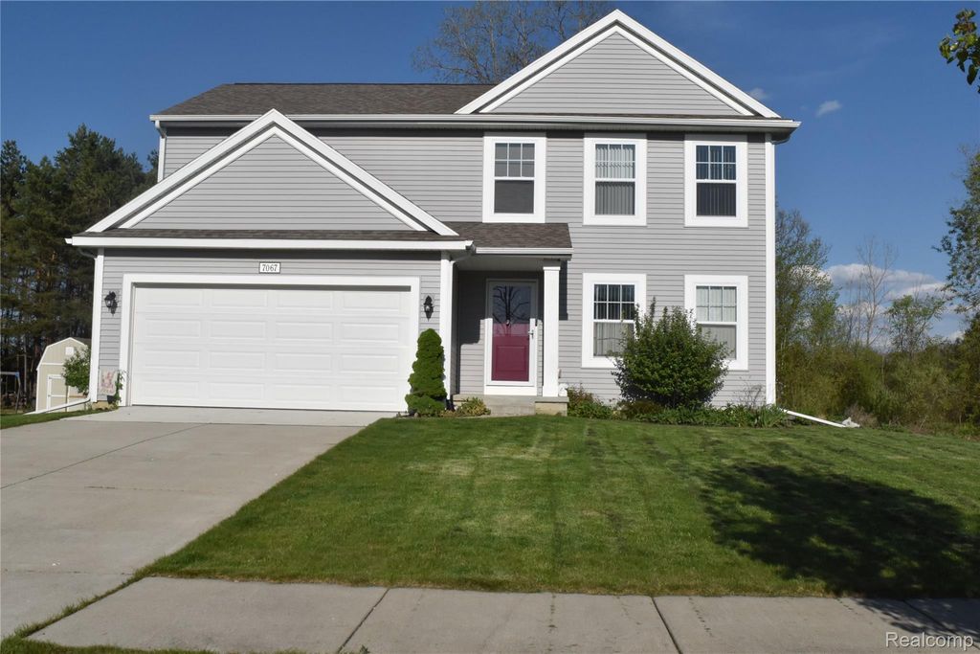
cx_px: 490
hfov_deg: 57.2
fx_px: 898
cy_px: 327
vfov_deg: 40.0
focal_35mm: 33
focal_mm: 22
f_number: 18
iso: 800
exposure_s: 1/1250
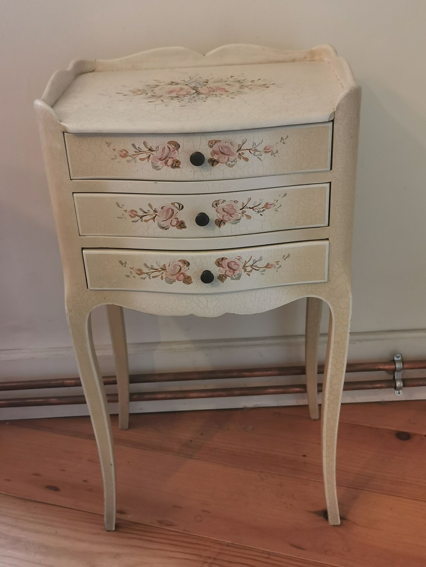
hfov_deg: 34.3
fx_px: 689
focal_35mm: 42
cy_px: 277
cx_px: 210
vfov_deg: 44.8
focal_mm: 5.58
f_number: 1.8
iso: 200
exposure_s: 1/50
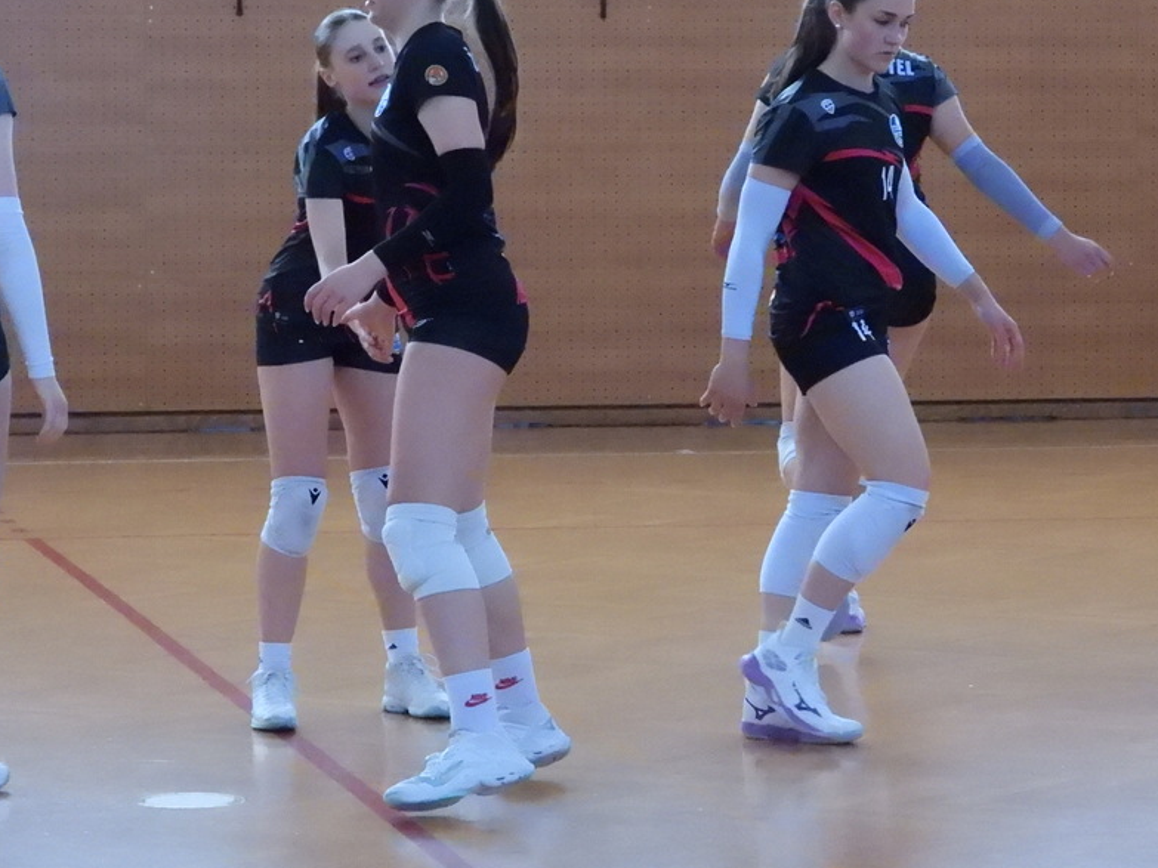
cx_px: 565
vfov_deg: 9.2
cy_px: 384
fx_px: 5385
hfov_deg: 12.3
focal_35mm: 161
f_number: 4
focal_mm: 18.9
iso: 3200
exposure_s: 1/500
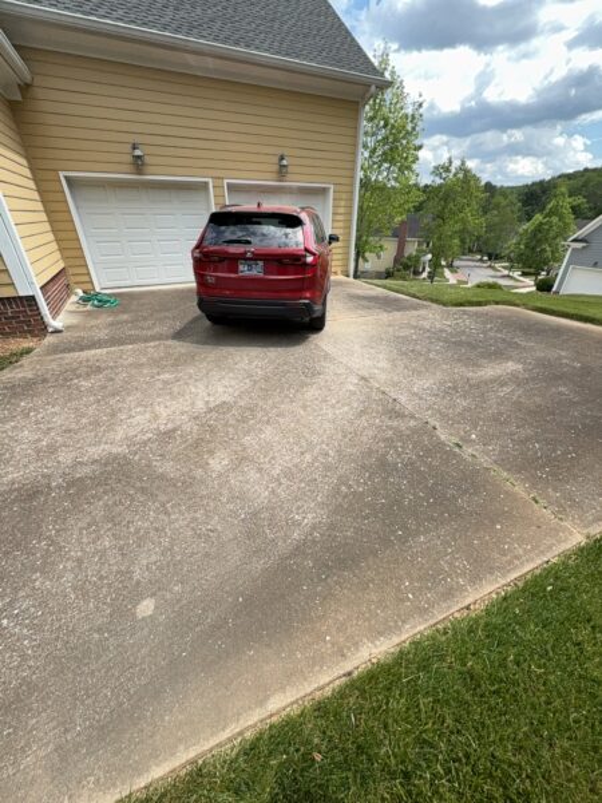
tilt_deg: -32.5
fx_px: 325
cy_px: 402
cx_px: 301
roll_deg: +2.9
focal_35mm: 14
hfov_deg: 85.7
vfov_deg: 102.1
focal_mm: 2.22
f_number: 2.2
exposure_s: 1/534
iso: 16
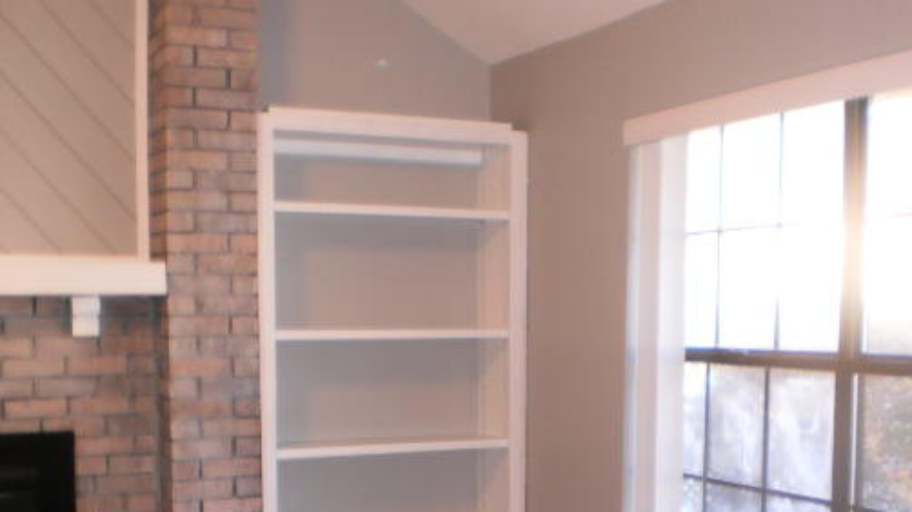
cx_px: 523
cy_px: 407
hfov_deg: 41.2
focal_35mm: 50
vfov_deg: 23.6
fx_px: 1209
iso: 160
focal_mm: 6.3
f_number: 3.1
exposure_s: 1/30
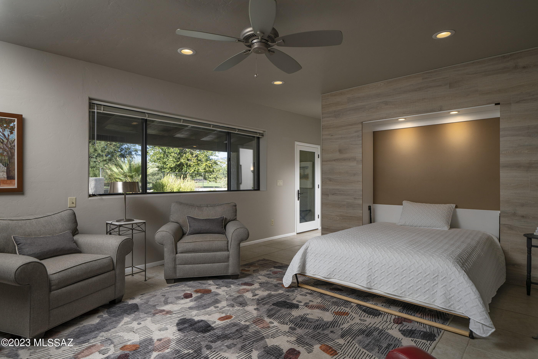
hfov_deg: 90.0
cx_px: 269
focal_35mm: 18
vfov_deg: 67.4
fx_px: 269
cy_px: 180
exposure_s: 1/160
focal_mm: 18
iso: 200
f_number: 7.1
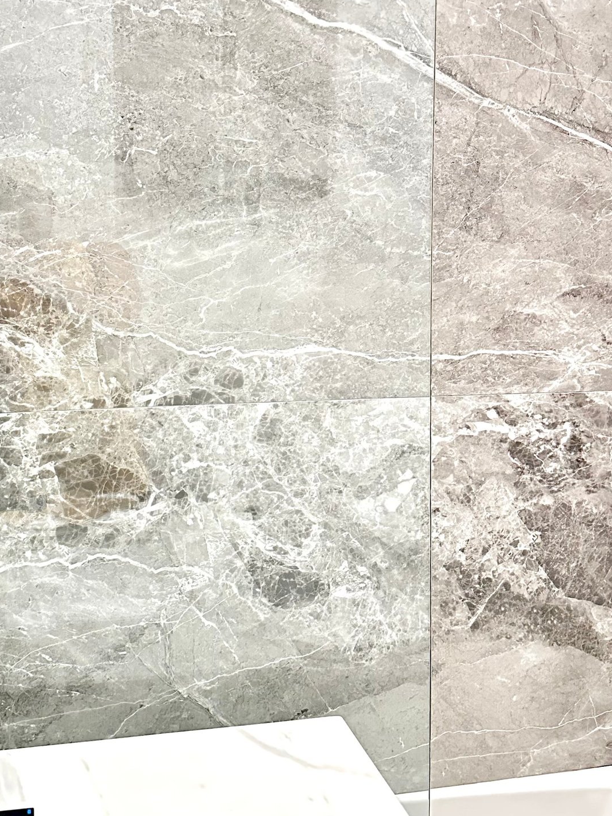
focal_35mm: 43
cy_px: 281
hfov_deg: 33.5
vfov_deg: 43.3
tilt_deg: -2.9
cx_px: 244
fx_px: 1014
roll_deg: -0.7
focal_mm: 6.86
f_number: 1.78
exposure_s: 1/40
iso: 640
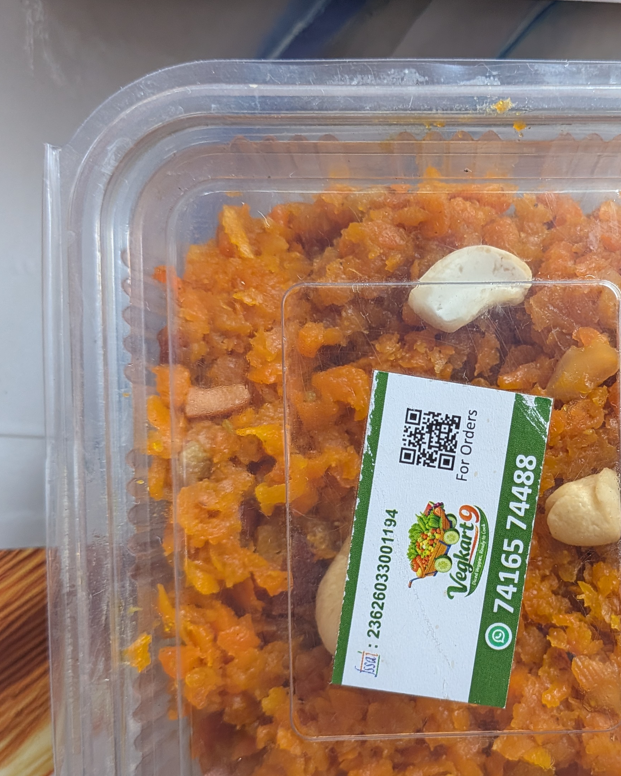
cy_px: 441
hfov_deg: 33.8
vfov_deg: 42.8
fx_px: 988
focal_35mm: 43
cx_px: 498
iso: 128
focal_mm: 4.53
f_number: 1.7
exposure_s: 1/102
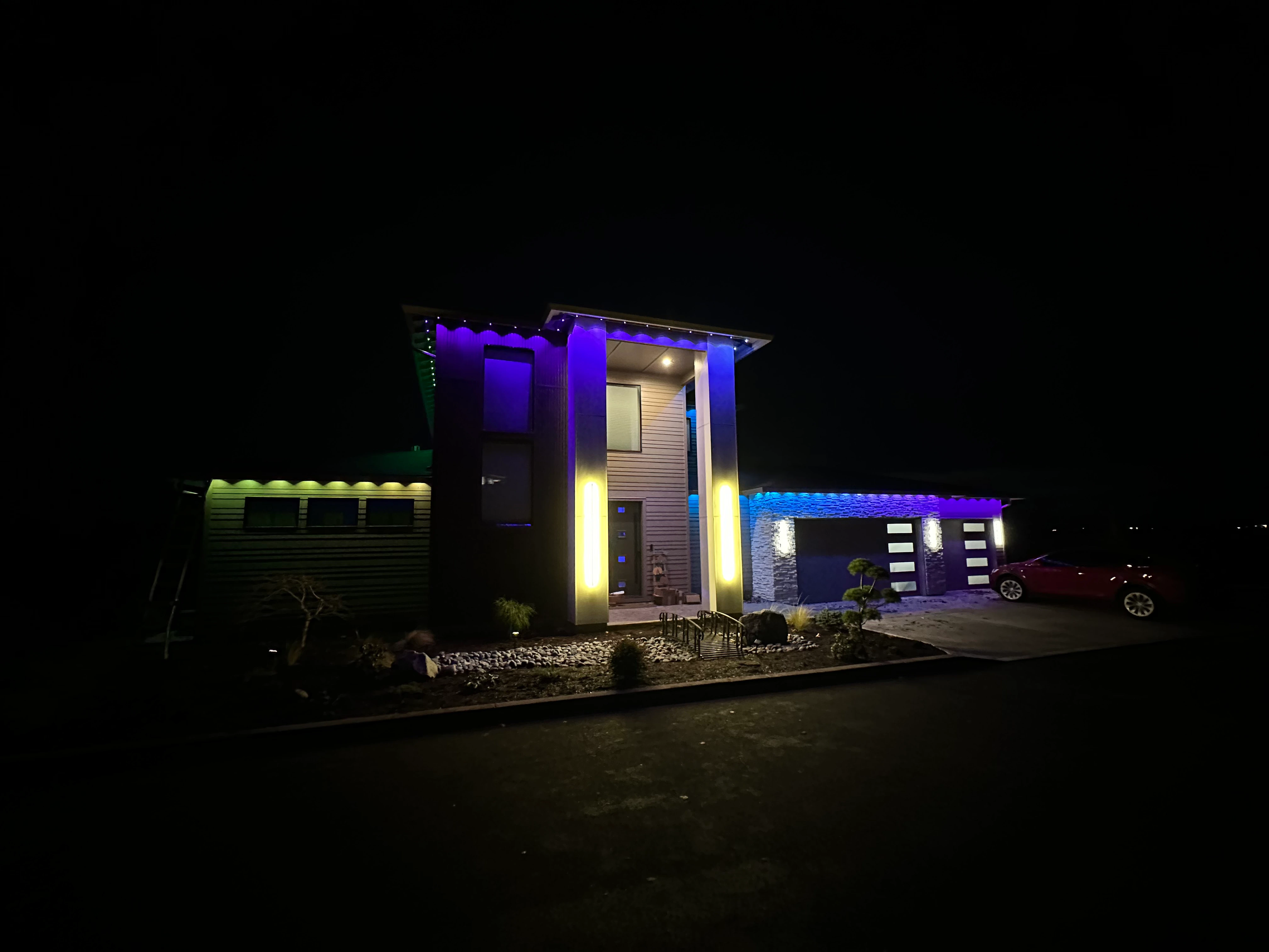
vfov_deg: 85.7
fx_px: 513
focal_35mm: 14
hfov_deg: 102.1
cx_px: 634
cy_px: 476
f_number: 2.2
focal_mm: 2.22
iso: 1250
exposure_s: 1/40
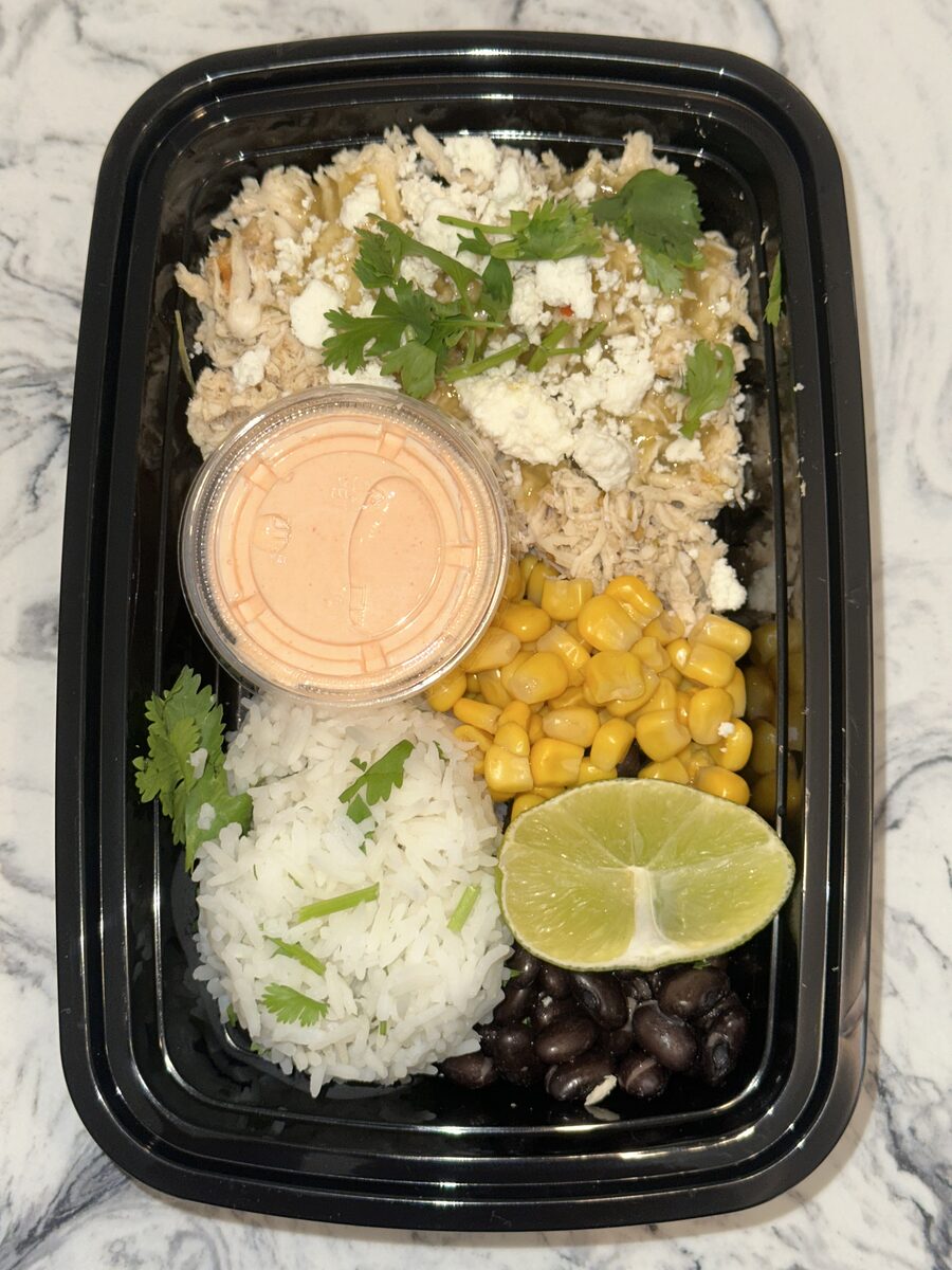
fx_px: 1760
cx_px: 476
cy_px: 635
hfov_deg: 30.3
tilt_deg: -79.5
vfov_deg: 39.7
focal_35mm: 48
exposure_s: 1/49
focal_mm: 6.86
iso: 40
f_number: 1.78
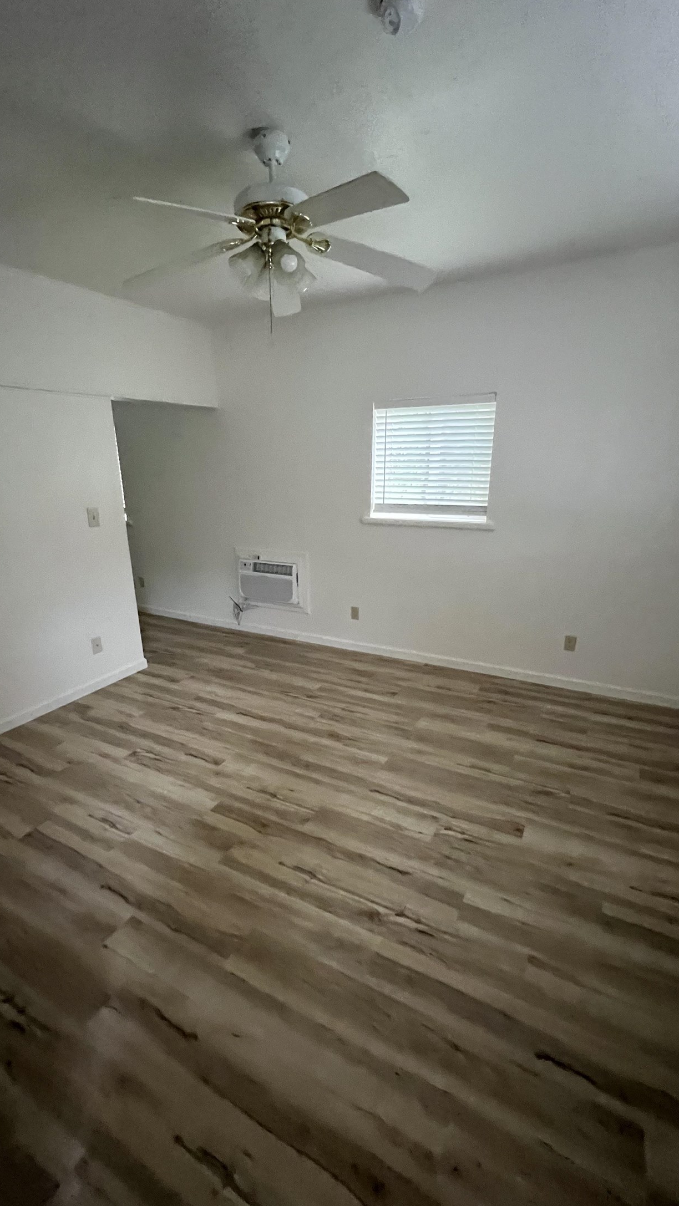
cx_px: 314
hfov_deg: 70.4
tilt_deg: -16.1
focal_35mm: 15
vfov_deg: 103.0
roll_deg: -0.6
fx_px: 480
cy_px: 623
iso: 1000
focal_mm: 1.57
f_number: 1.8
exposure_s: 1/55
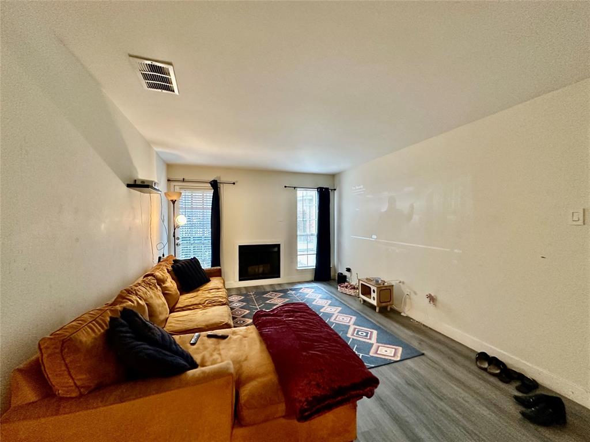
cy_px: 221
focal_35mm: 14
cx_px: 295
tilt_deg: +0.0
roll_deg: +0.0
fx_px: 239
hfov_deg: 102.1
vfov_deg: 85.7
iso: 400
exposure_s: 1/60
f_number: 2.2
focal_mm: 2.22
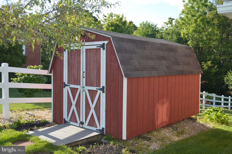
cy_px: 77
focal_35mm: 39
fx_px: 251
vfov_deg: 34.1
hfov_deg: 49.6
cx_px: 116
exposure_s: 1/200
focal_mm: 26
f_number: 5.6
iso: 100
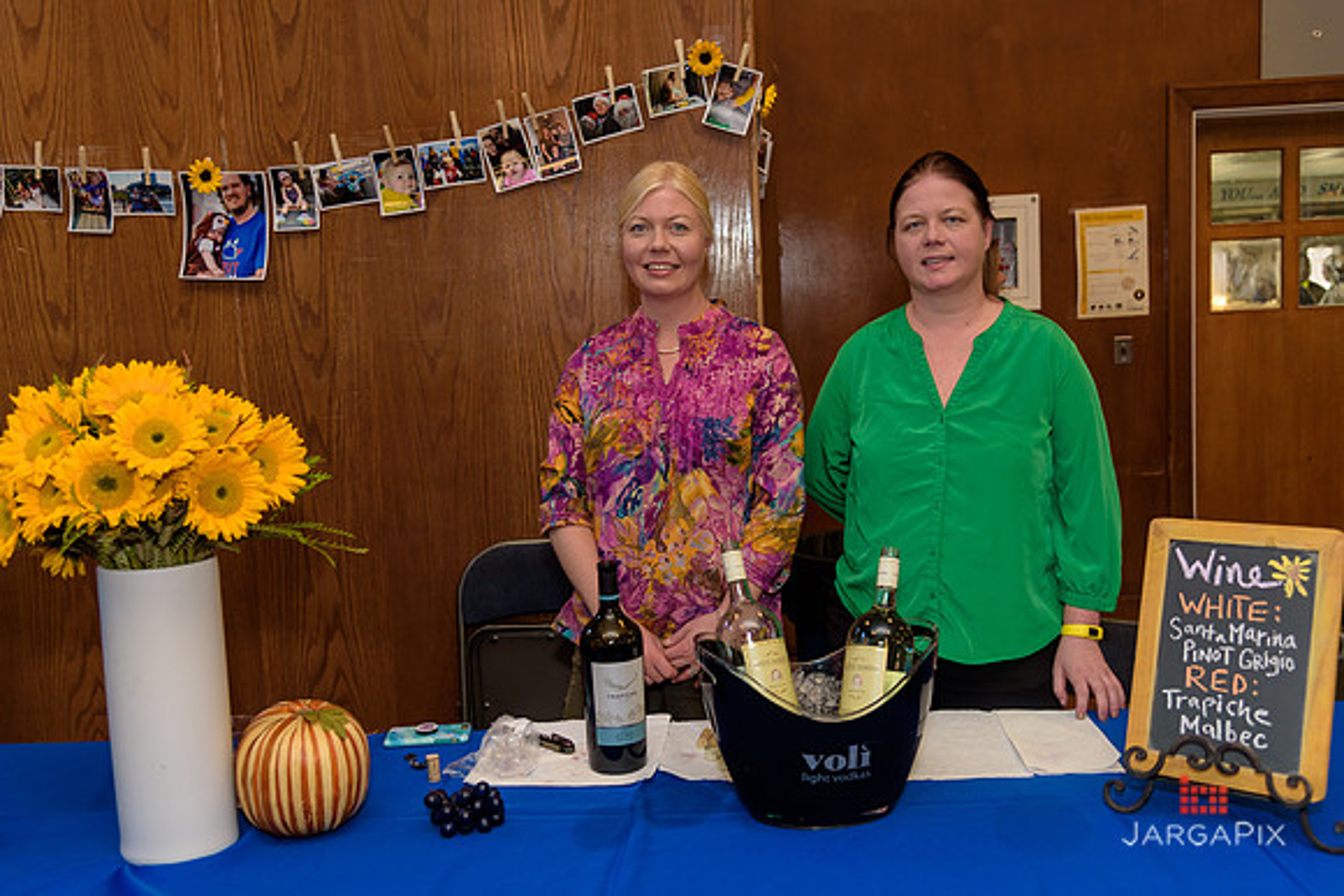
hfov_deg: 55.8
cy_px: 448
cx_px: 672
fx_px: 1270
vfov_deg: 38.9
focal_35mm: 34
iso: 800
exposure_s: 1/160
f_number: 4
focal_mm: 34
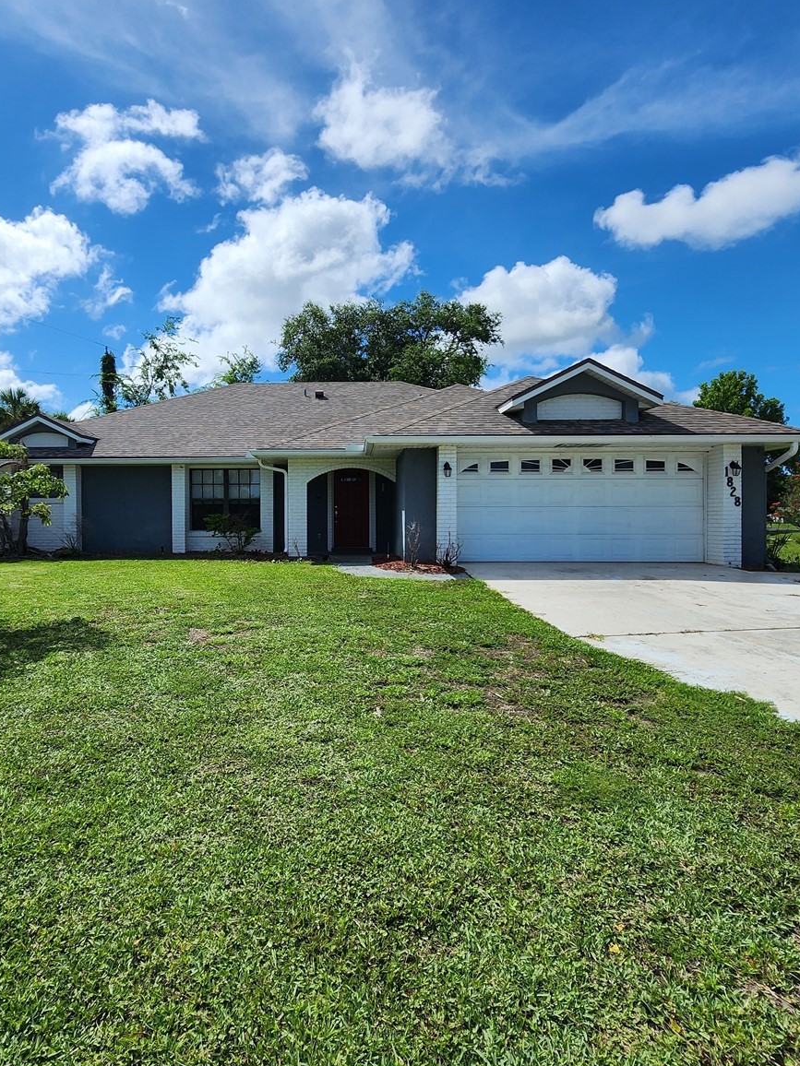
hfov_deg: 71.1
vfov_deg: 87.7
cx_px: 332
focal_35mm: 18
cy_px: 520
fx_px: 555
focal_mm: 2.2
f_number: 2.2
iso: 50
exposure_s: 1/3327
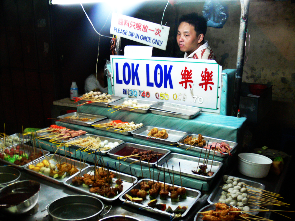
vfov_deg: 40.7
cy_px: 110
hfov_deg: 52.6
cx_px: 148
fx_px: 298
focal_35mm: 35
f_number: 2.8
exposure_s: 1/6
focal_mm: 7.4
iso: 200
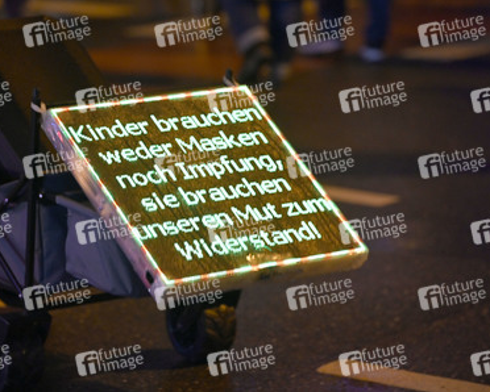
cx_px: 206
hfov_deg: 13.6
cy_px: 196
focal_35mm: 142
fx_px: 2060
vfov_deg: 10.9
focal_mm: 125
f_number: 2.8
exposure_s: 1/100
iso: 3200
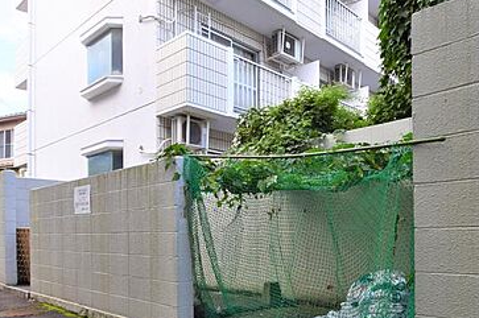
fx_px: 404
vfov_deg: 41.6
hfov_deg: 60.1
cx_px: 311
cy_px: 239
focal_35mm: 30
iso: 400
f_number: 9
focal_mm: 11.5
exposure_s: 1/160
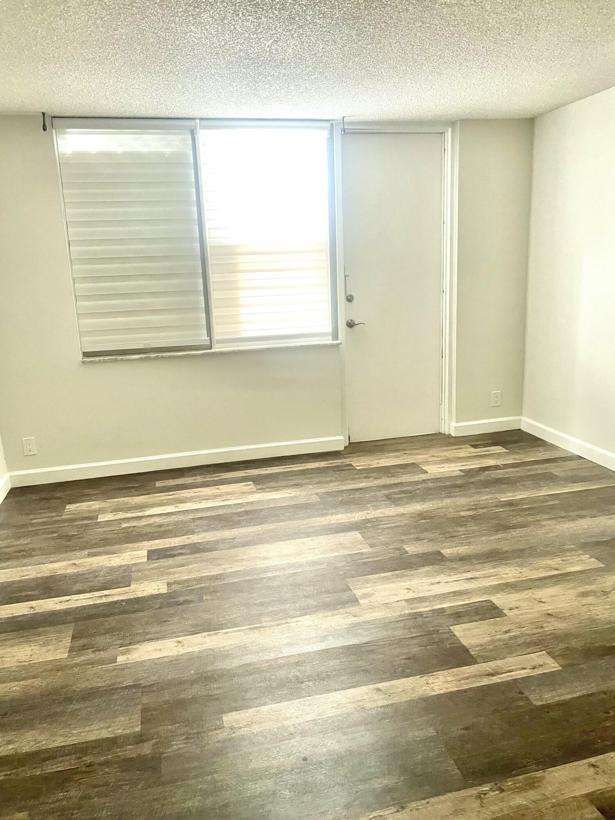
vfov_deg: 67.3
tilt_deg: -11.2
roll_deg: +3.2
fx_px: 616
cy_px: 410
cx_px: 308
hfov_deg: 53.1
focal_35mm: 26
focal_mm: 4.2
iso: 200
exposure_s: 1/60
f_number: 1.6
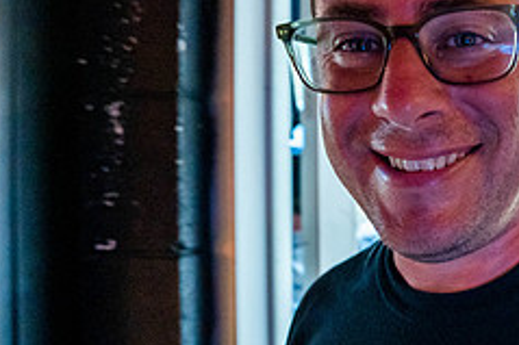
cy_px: 192
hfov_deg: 42.7
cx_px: 580
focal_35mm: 34
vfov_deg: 38.8
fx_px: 490
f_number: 2.8
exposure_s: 1/125
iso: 3200
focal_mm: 14
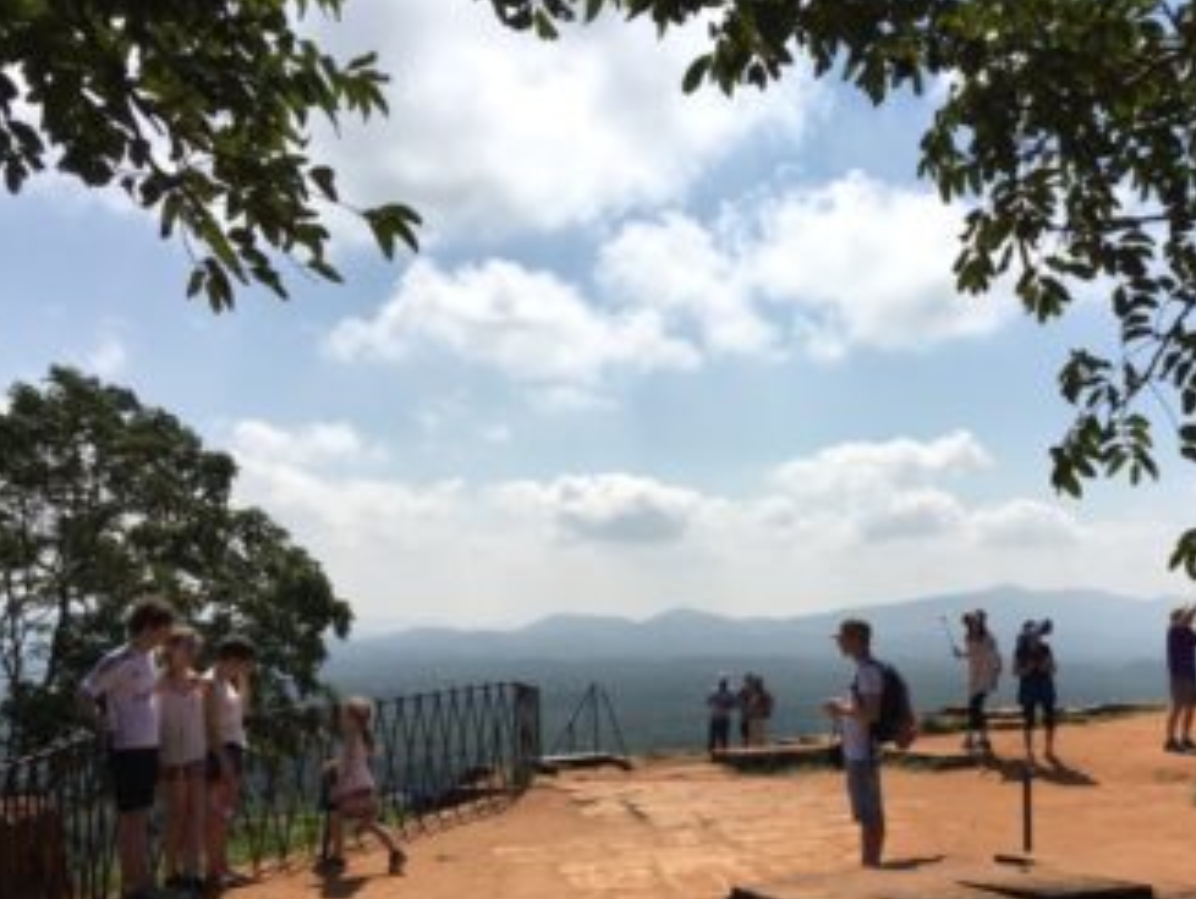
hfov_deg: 46.4
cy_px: 554
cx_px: 745
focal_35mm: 40
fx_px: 1383
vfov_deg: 35.8
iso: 25
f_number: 2.2
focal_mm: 4.15
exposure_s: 1/4049
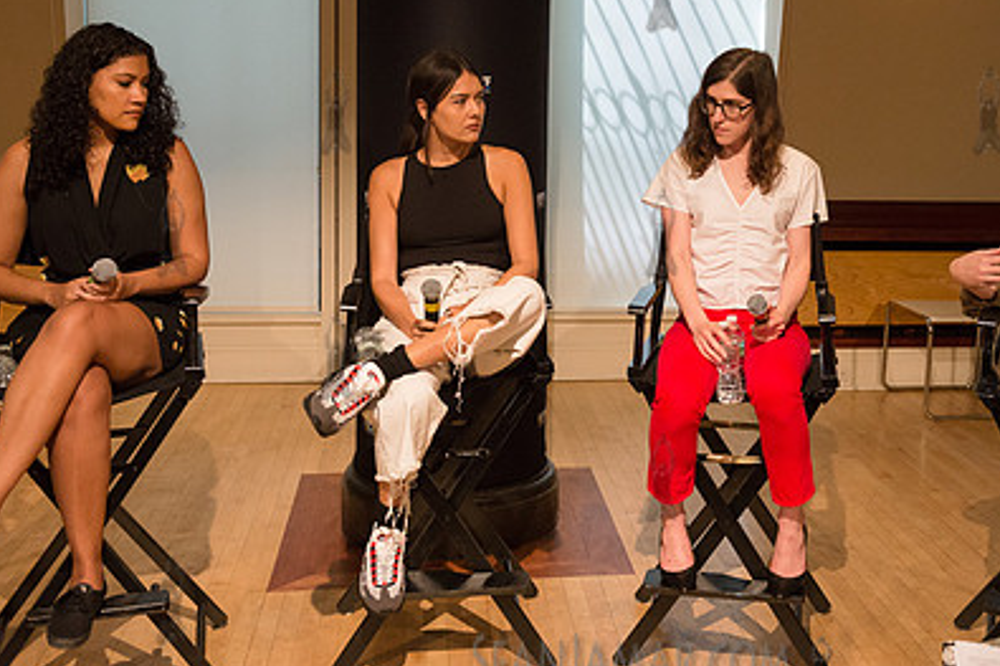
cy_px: 232
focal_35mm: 47
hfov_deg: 41.4
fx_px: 1305
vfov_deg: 28.5
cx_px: 661
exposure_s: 1/500
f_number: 4
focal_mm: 32
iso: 2500
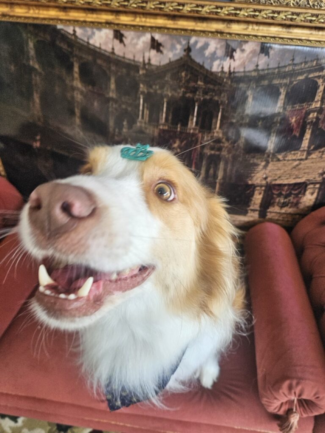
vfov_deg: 73.9
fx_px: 288
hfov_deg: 58.9
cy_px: 216
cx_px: 162
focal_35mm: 23
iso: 80
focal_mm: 5.4
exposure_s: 1/180
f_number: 1.8
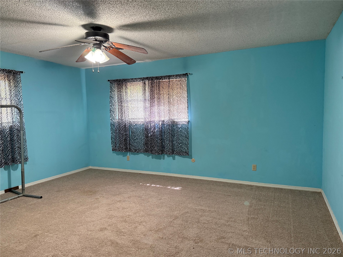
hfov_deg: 71.6
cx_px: 172
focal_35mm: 24
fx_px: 238
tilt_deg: -3.3
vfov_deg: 56.8
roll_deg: +1.3
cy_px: 128
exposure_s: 1/60
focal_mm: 6.76
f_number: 1.78
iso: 400
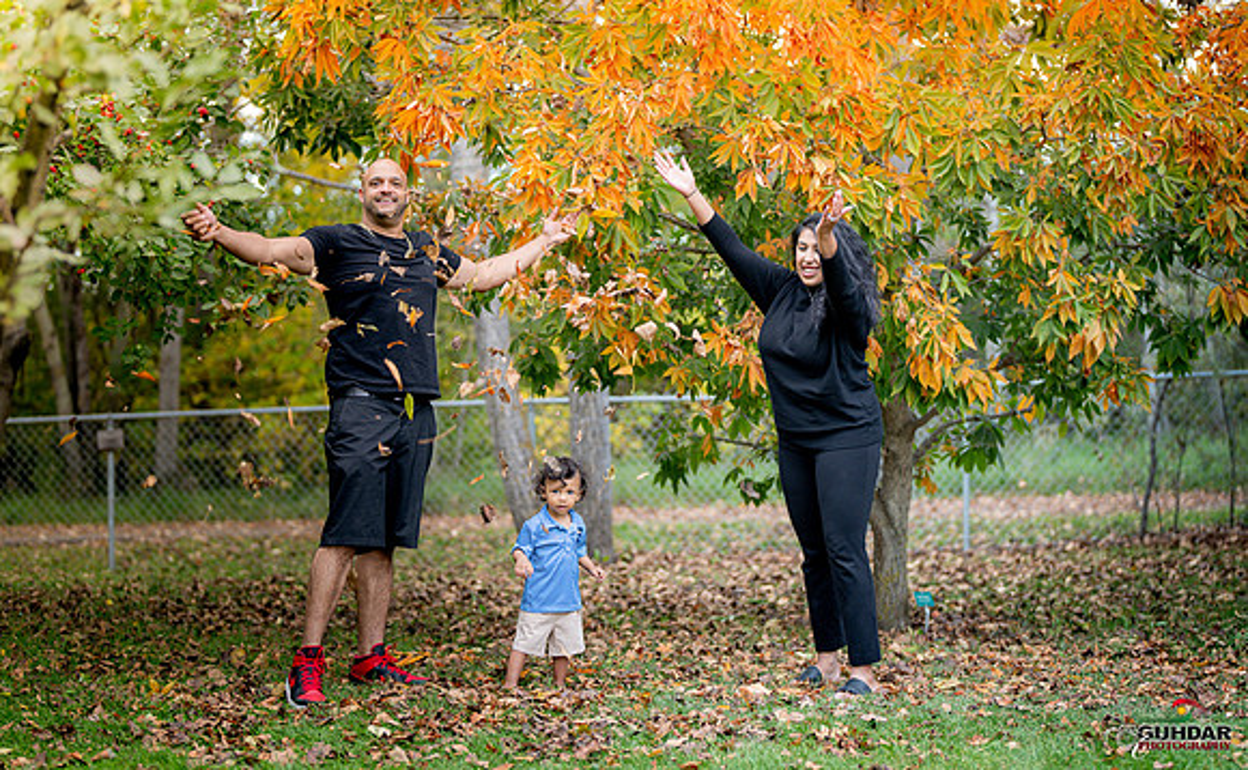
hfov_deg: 32.1
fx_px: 2171
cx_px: 614
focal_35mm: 64
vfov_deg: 20.1
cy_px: 327
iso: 320
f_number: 1.4
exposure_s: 1/400
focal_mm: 50
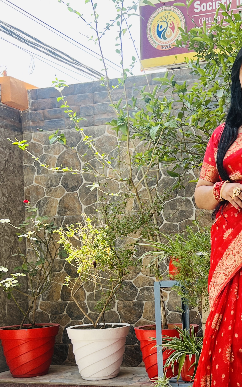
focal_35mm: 51
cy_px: 277
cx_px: 267
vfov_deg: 38.8
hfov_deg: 23.7
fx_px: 538
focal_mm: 5.7
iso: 50
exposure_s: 1/478
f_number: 1.5
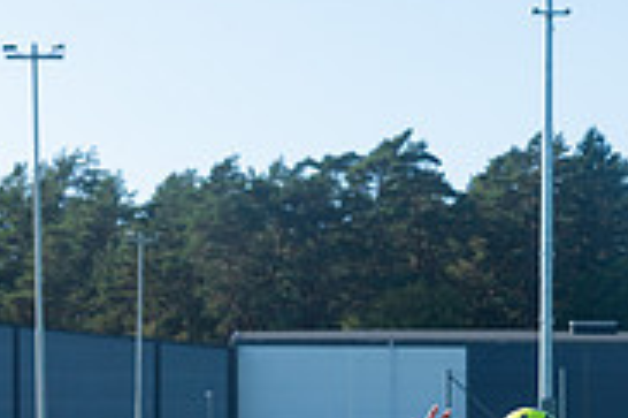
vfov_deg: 7.4
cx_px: 552
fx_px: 3155
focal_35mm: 181
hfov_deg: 11.3
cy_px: 644
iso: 280
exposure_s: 1/1250
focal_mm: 56
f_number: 4
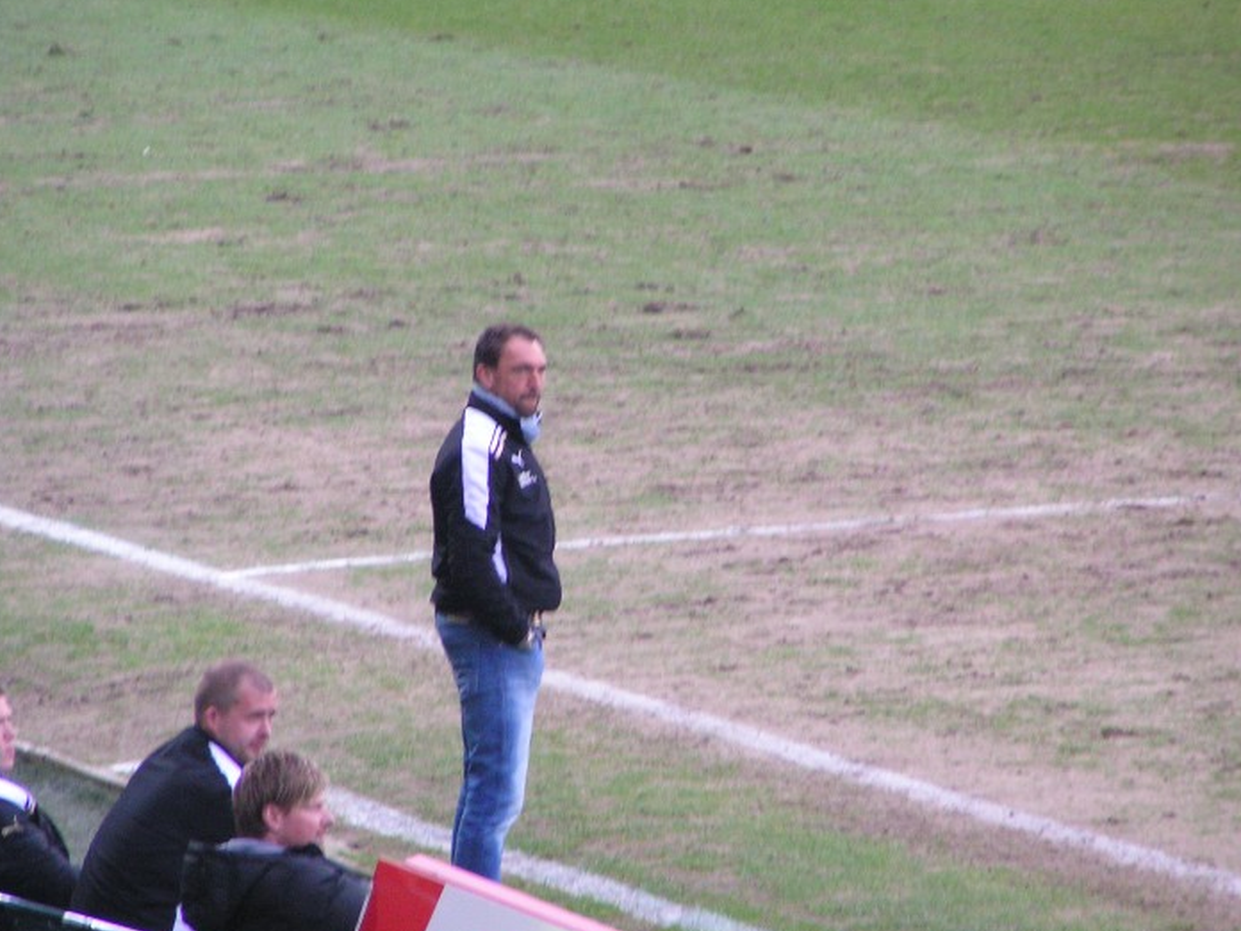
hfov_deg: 4.5
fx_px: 15667
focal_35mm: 437
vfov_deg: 3.4
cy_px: 523
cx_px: 558
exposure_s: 1/160
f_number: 3.5
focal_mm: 58
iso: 200
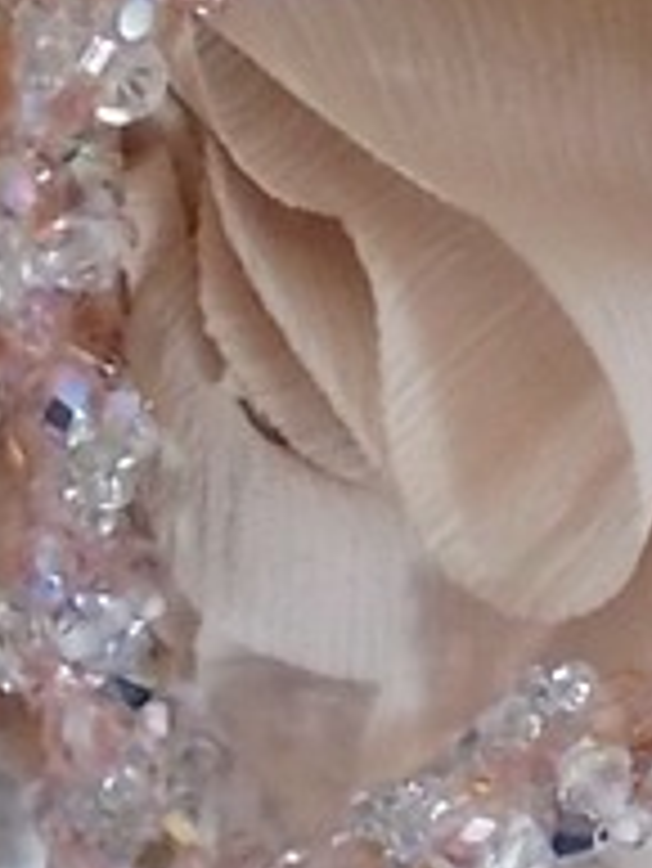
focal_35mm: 189
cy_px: 378
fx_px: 4741
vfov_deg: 10.5
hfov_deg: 7.7
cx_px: 1034
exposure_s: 1/25
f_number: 3.3
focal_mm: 6.1
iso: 200
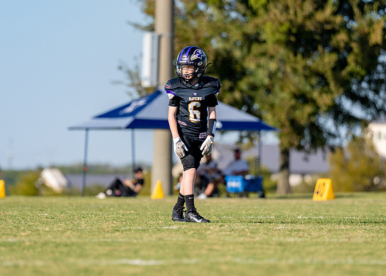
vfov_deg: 3.6
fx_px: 4325
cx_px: 180
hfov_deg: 5.1
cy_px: 117
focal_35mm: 395
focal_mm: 200
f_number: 2.8
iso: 160
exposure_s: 1/3200
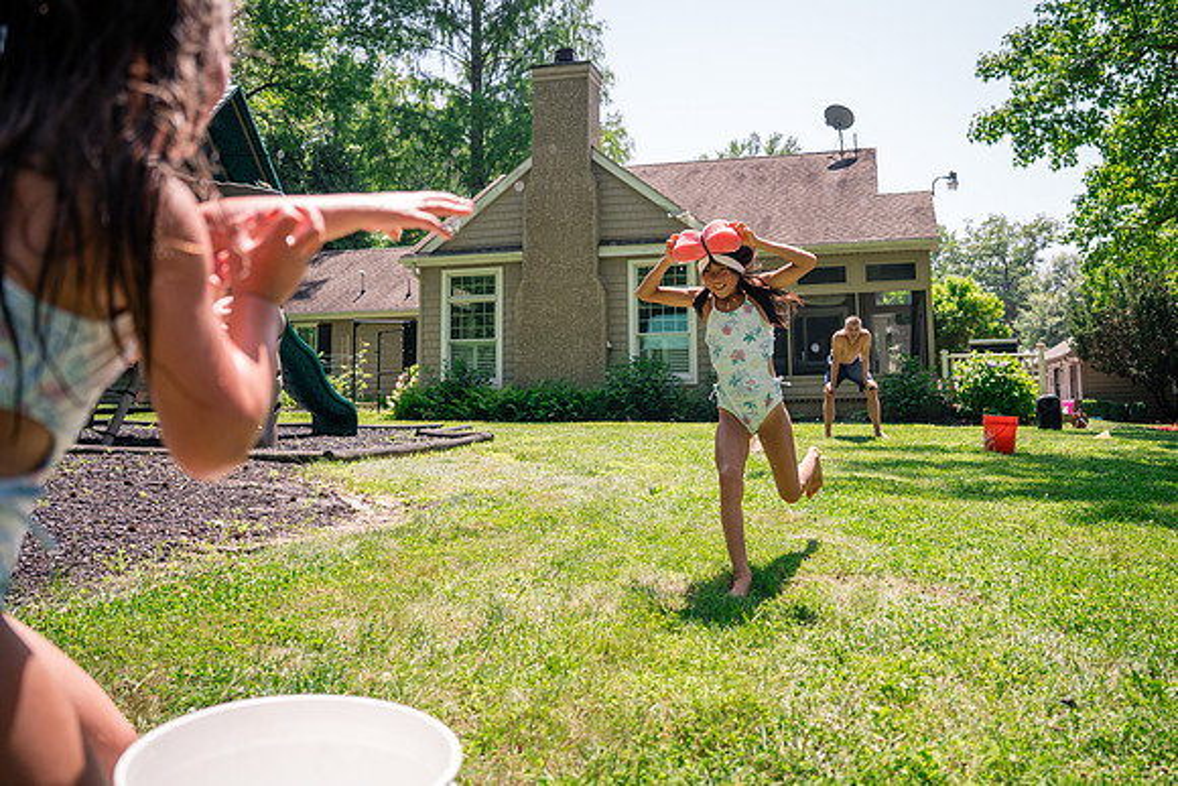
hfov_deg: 63.0
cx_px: 712
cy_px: 311
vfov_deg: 44.7
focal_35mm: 29
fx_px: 949
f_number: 2.8
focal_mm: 24
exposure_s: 1/1600
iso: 250
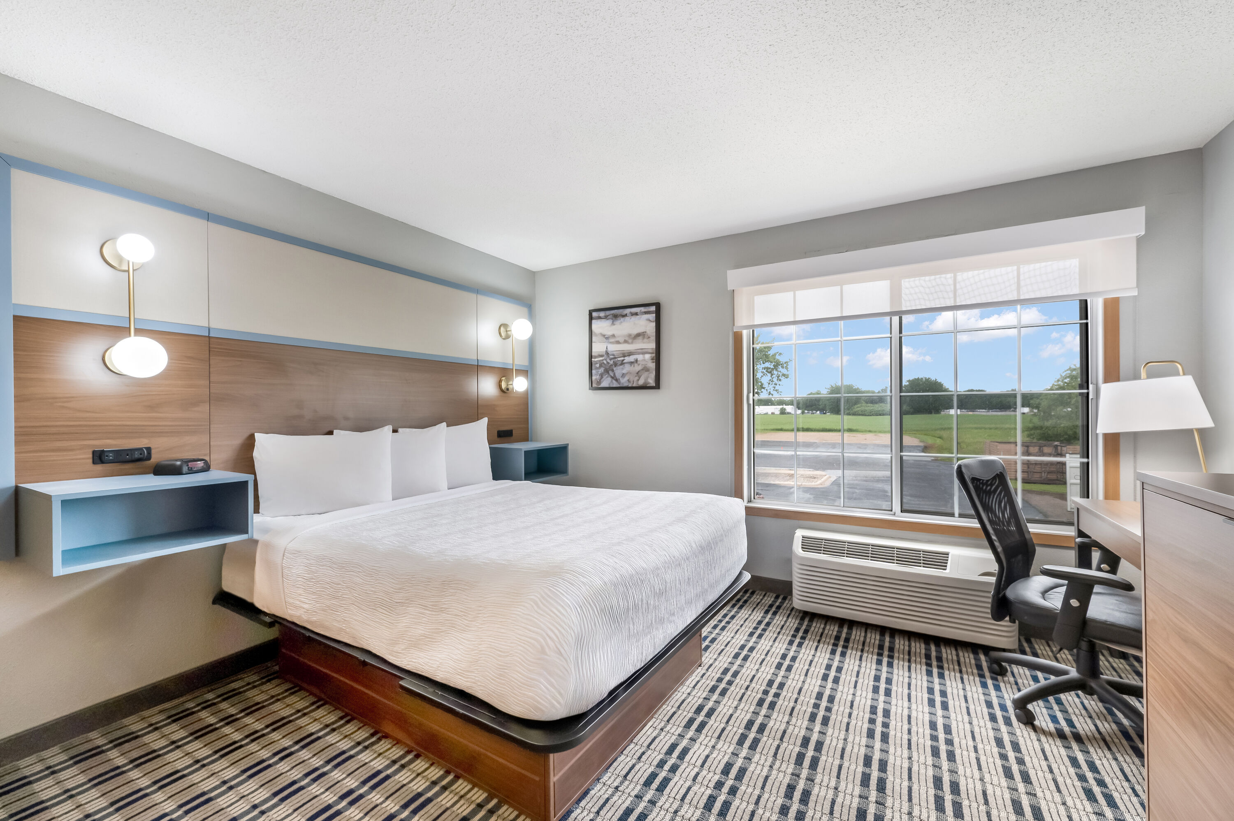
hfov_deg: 104.3
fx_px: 480
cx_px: 617
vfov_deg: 81.1
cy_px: 410
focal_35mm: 14
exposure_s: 1/200
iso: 400
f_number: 8
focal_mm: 14
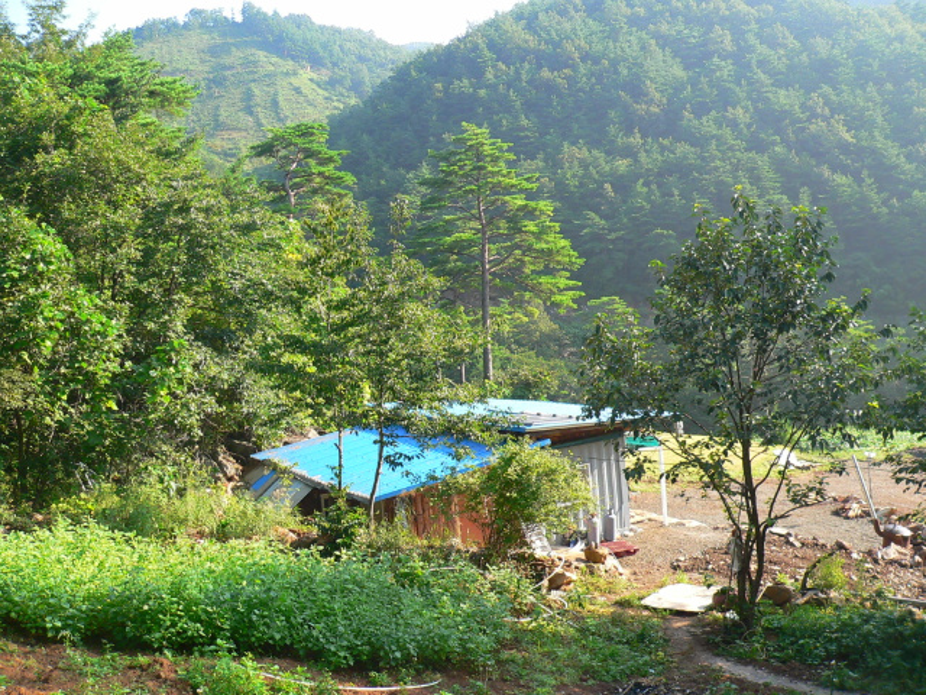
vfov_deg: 39.7
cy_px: 348
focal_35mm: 36
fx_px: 963
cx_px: 463
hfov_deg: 51.4
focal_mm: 6
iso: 100
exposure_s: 1/250
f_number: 2.8
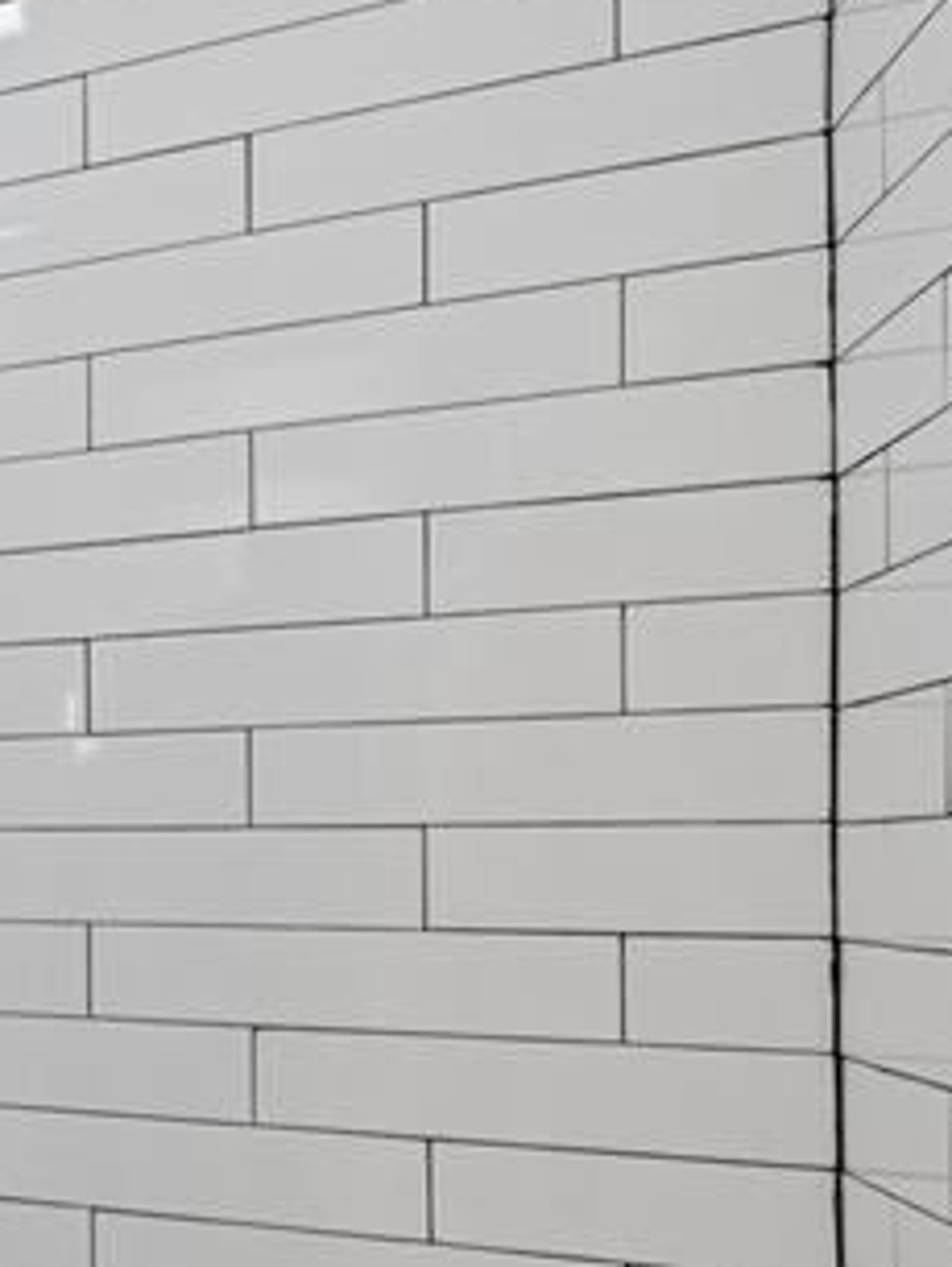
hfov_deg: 17.8
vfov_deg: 41.6
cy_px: 820
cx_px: -1072
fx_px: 1648
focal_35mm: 45
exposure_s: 1/15
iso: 400
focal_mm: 14
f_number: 9
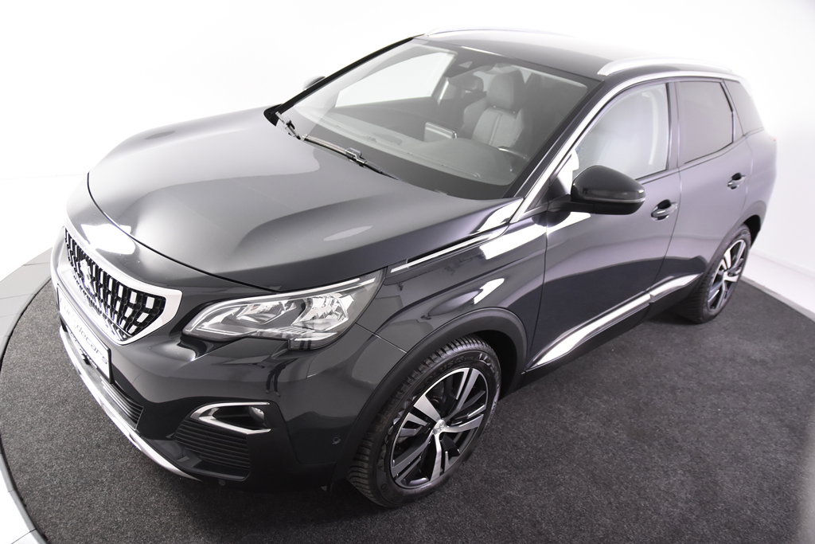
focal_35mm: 30
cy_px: 272
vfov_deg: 43.6
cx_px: 408
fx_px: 679
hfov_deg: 61.9
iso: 1600
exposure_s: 1/50
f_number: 3.5
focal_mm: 20
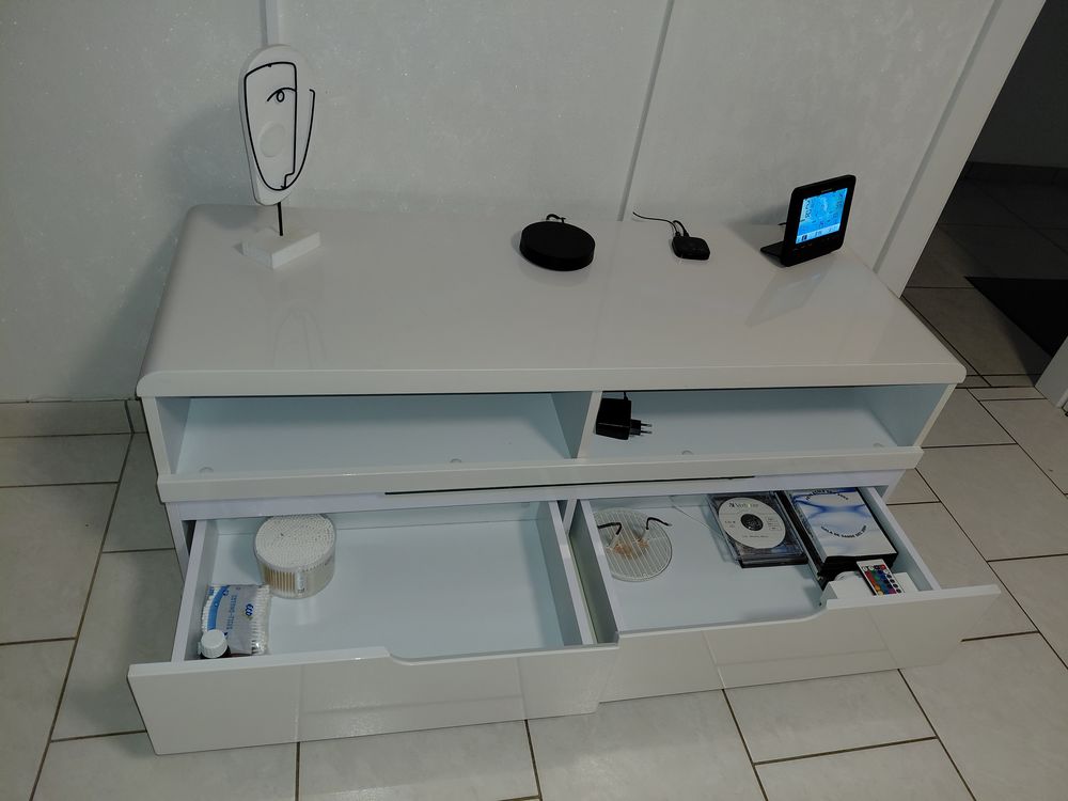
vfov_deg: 54.9
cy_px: 400
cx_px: 534
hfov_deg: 69.4
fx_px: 771
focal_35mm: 25
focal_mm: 4.69
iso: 200
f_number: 1.8
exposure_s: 1/120
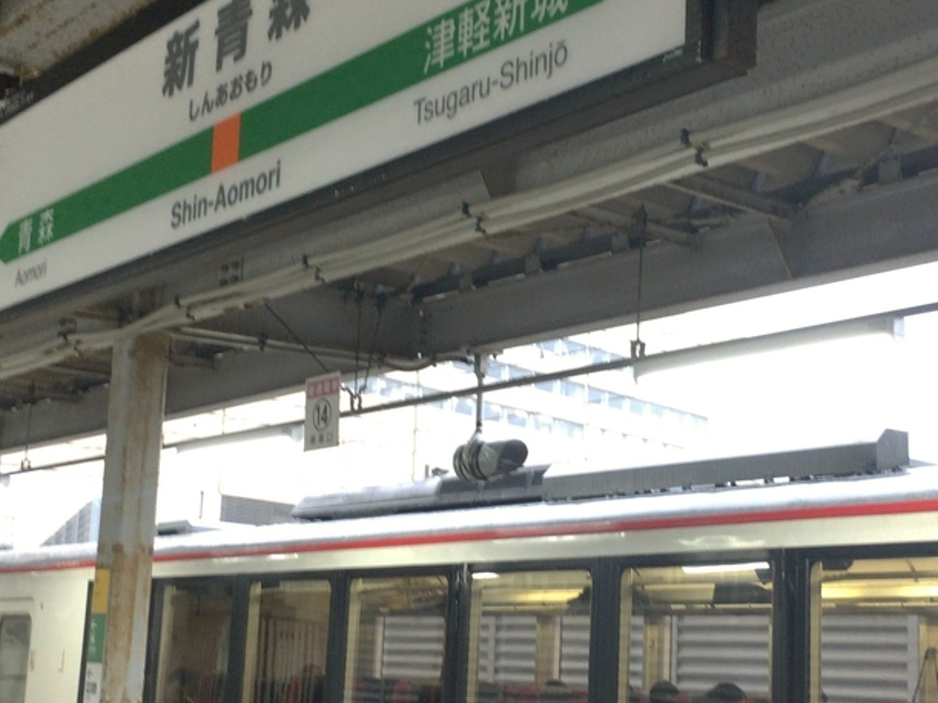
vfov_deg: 25.6
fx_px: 1544
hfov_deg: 33.8
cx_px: 481
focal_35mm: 57
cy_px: 419
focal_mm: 4.15
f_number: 2.2
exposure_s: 1/30
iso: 100
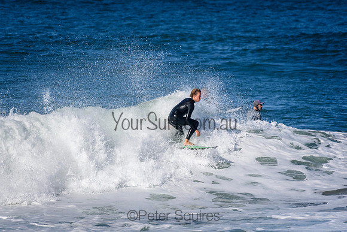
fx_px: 7232
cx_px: 174
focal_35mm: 750
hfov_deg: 2.7
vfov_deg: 1.8
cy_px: 116
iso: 400
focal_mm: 500
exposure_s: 1/4000
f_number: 5.6
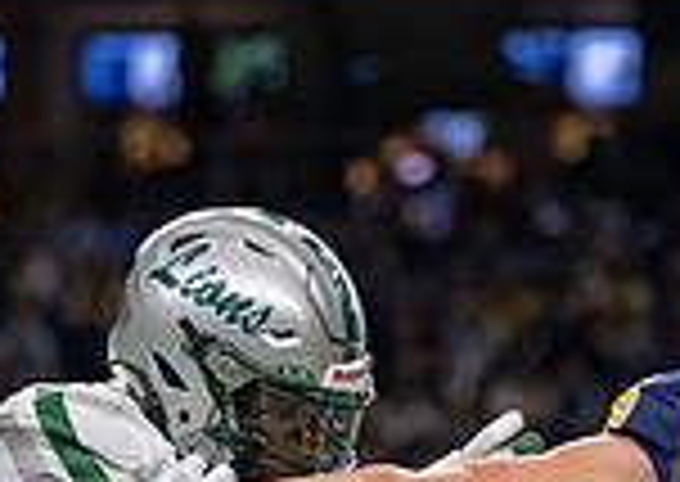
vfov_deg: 3.2
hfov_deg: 4.5
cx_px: 387
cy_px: 802
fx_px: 8706
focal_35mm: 452
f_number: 2.8
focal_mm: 112
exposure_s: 1/1000
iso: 2000
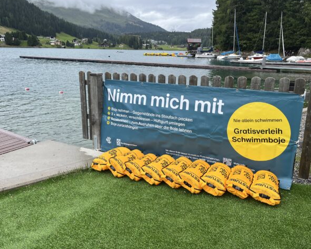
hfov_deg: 58.8
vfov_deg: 48.4
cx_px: 158
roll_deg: -0.3
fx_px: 276
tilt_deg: -13.2
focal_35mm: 30
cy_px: 114
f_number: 1.6
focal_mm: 5.1
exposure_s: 1/1695
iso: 50
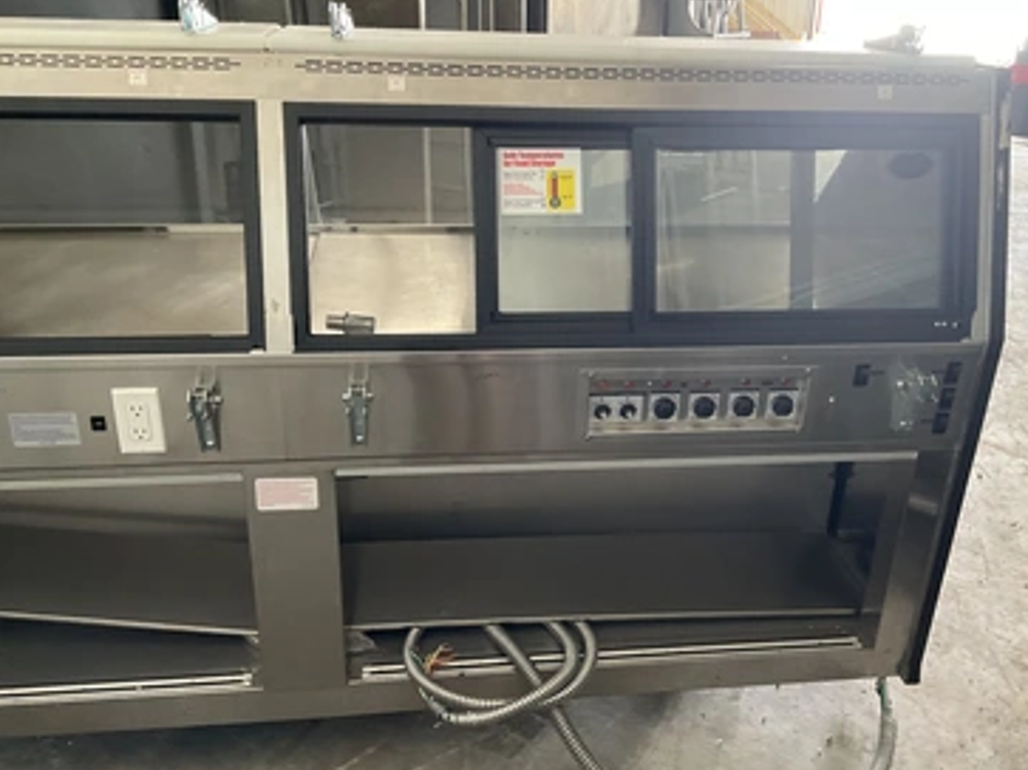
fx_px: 950
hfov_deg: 56.8
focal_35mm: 32
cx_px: 547
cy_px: 371
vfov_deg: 44.1
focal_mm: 3
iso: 200
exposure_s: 1/60
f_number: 1.8
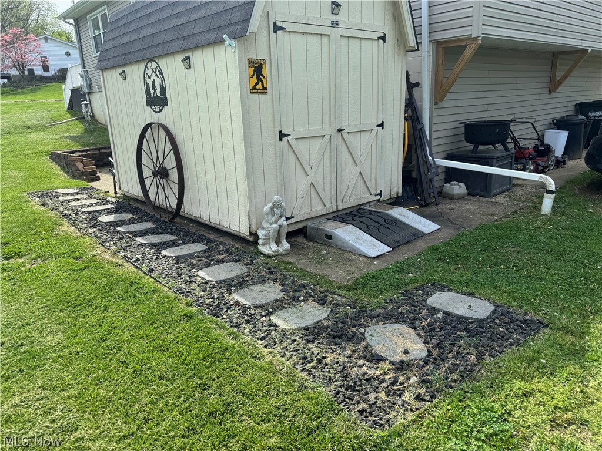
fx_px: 417
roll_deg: +3.1
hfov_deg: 71.6
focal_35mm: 24
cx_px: 301
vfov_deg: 56.8
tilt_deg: -16.4
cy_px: 226
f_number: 1.78
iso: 80
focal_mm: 6.76
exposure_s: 1/1678
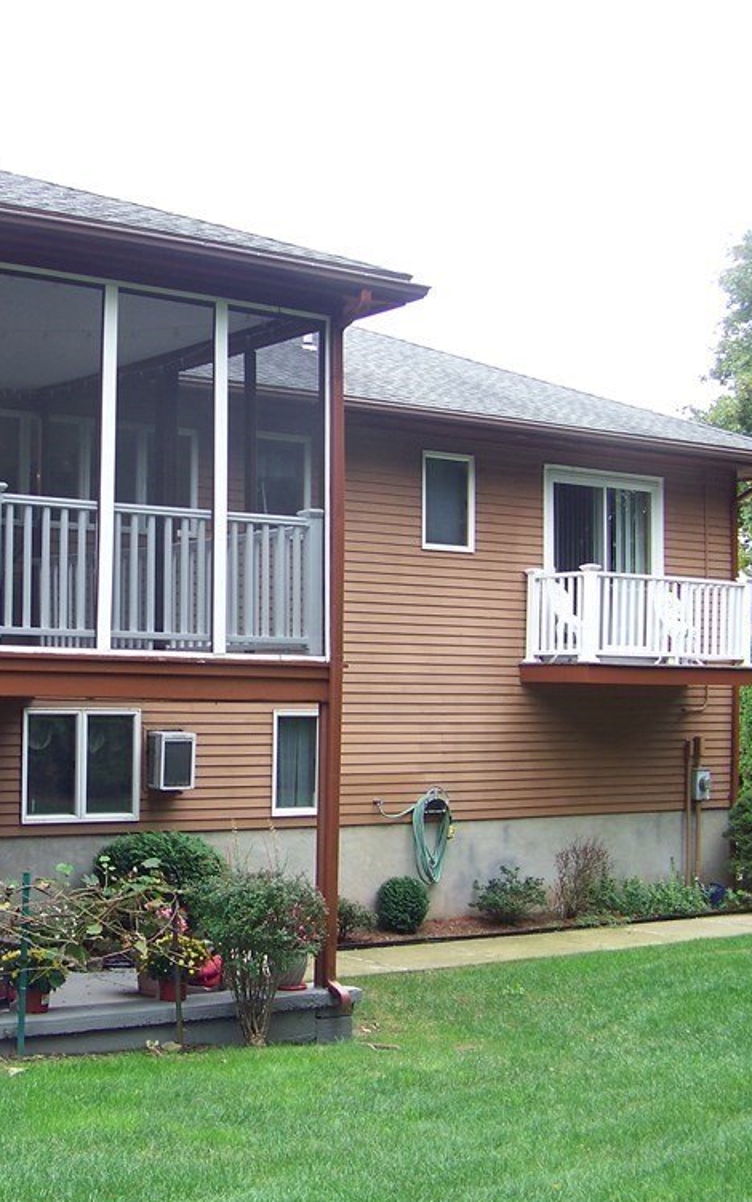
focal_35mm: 52
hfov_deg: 24.3
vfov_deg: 38.9
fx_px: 1704
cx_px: 91
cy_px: 605
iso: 64
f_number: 2.8
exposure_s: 1/50
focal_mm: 5.85
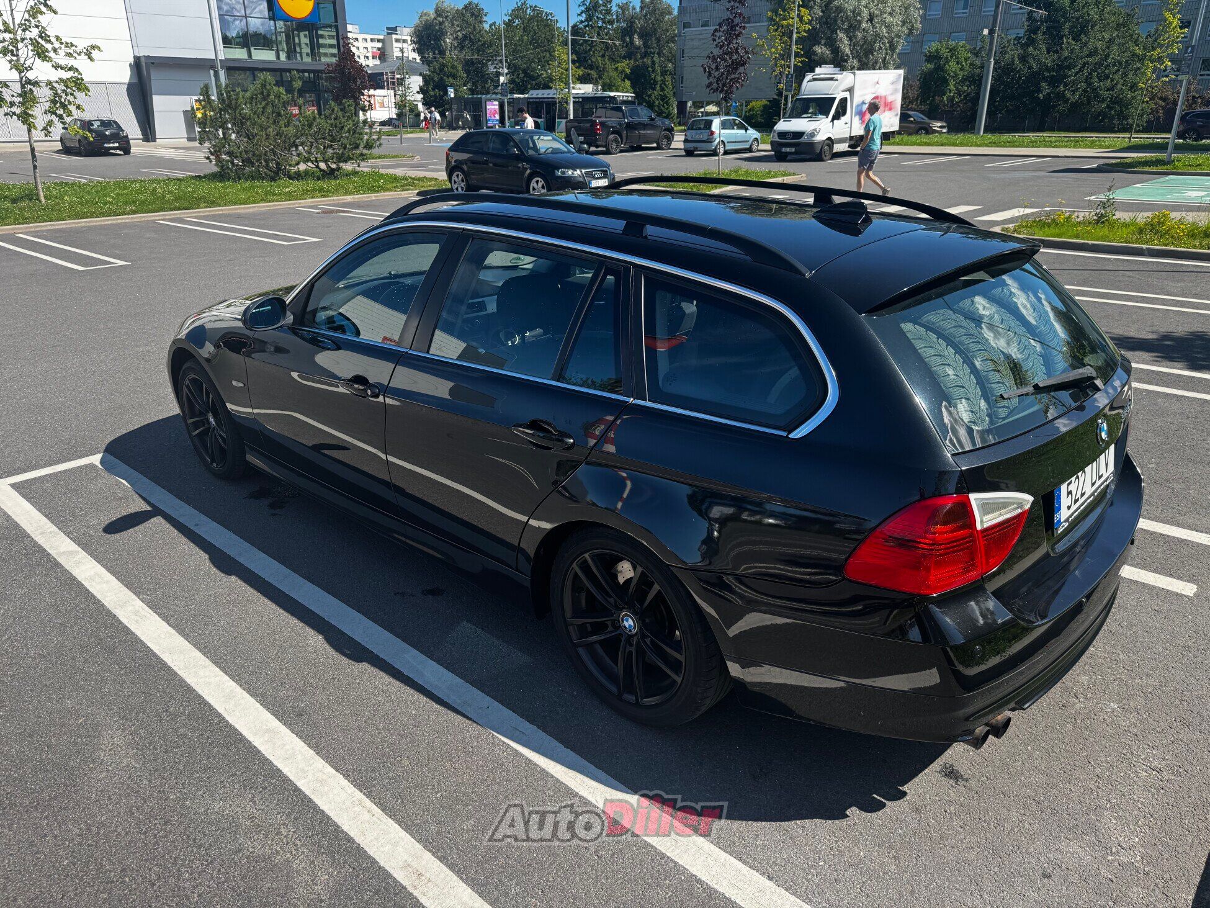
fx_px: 839
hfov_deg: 71.6
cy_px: 454
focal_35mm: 24
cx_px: 605
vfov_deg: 56.8
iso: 80
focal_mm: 6.76
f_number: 1.78
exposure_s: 1/1767
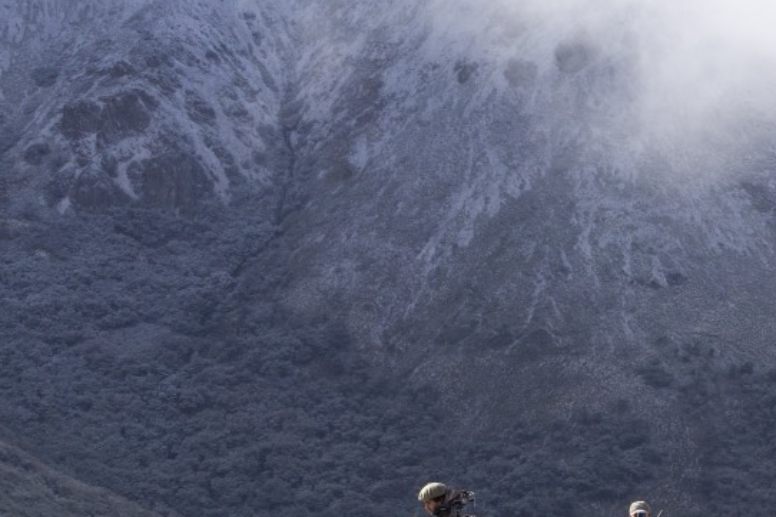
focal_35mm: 249
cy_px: 378
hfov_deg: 8.3
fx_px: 5365
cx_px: 593
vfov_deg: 5.5
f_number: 10
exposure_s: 1/1250
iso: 800
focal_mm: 100
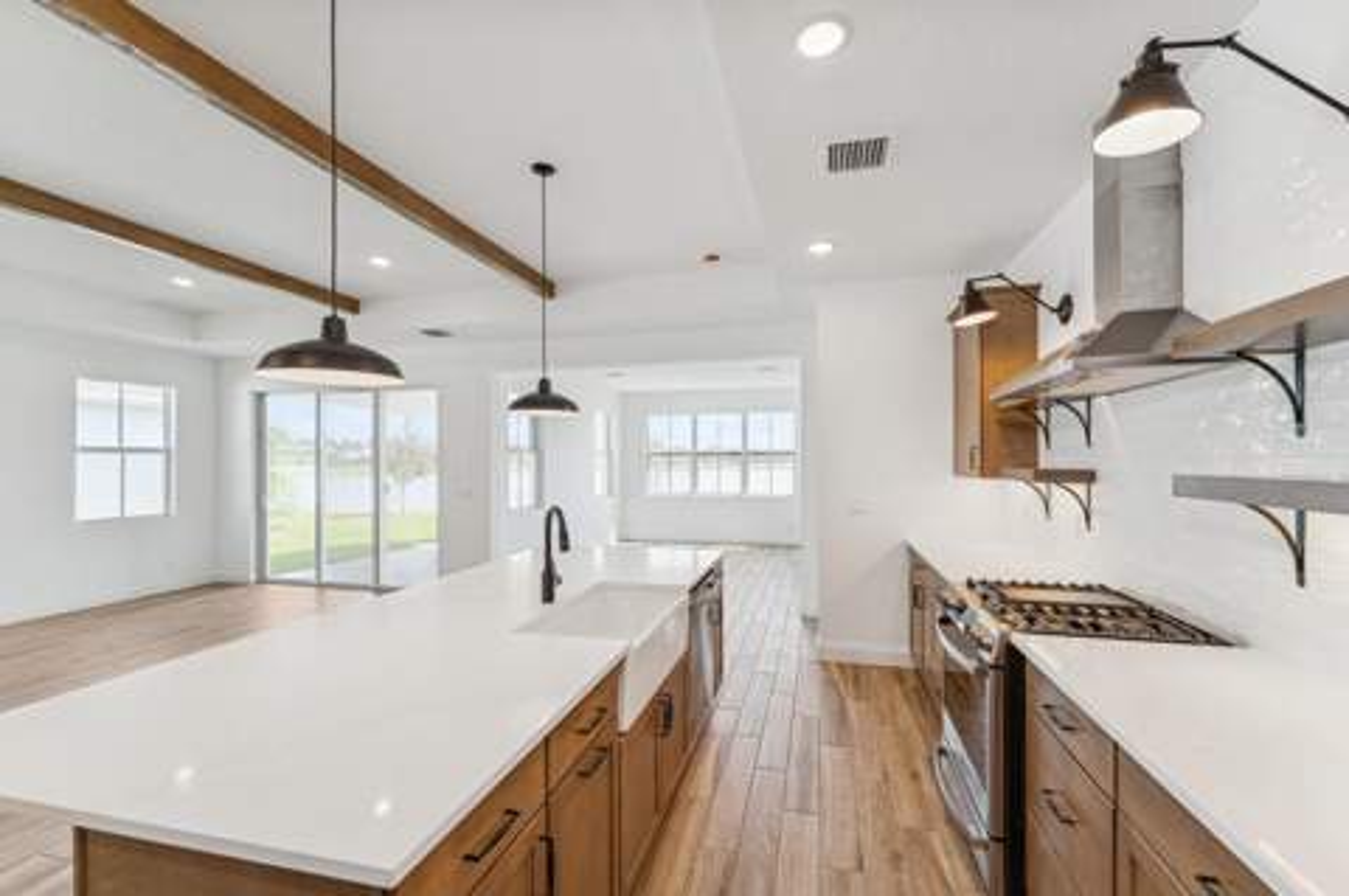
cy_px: 448
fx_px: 524
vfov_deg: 81.1
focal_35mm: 14
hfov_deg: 104.3
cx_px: 674
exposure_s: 1/10
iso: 160
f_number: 8
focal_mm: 14
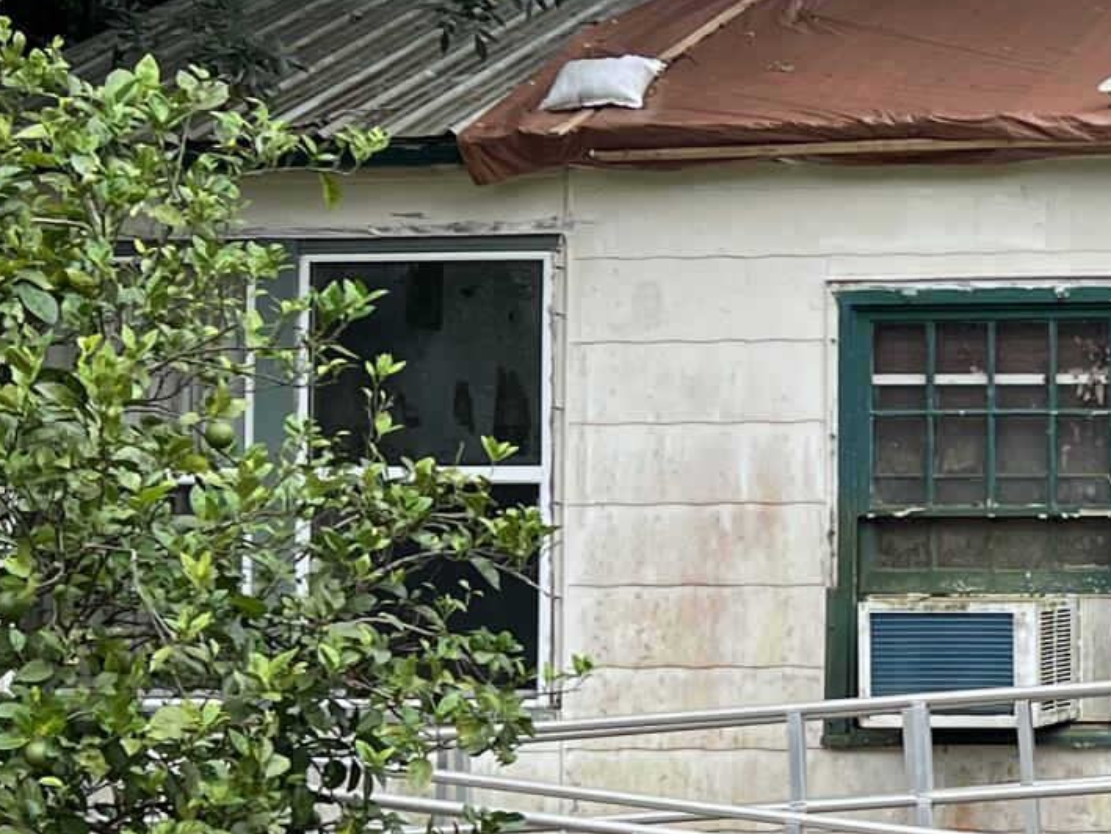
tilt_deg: +3.5
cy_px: 594
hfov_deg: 16.5
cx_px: 1603
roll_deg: +0.6
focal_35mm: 110
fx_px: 3531
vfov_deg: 13.4
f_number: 1.5
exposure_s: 1/1009
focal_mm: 5.7
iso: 50
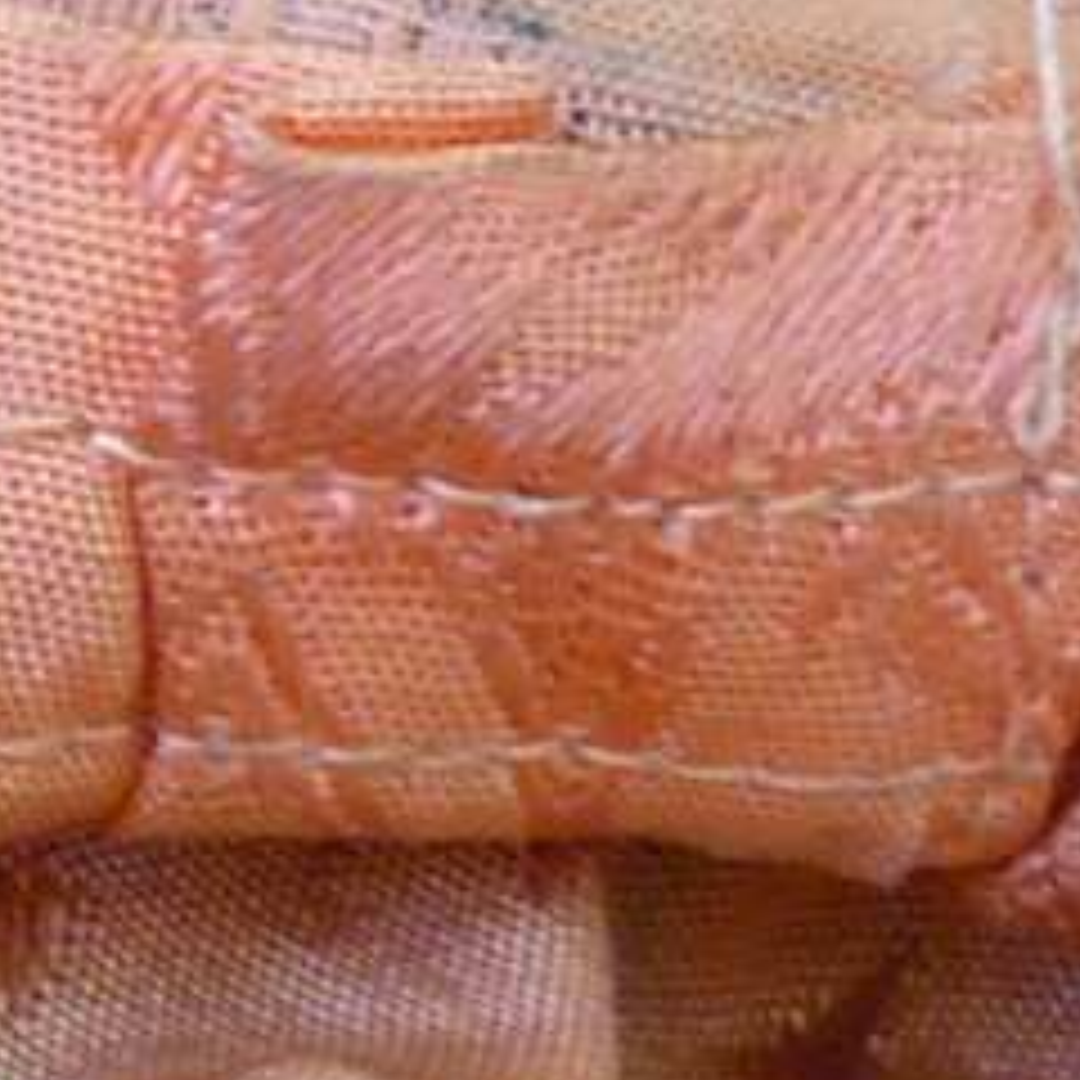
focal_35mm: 272
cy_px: 351
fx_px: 9601
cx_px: -1066
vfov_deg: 6.4
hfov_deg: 6.3
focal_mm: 6
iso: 100
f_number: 2.8
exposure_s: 1/40
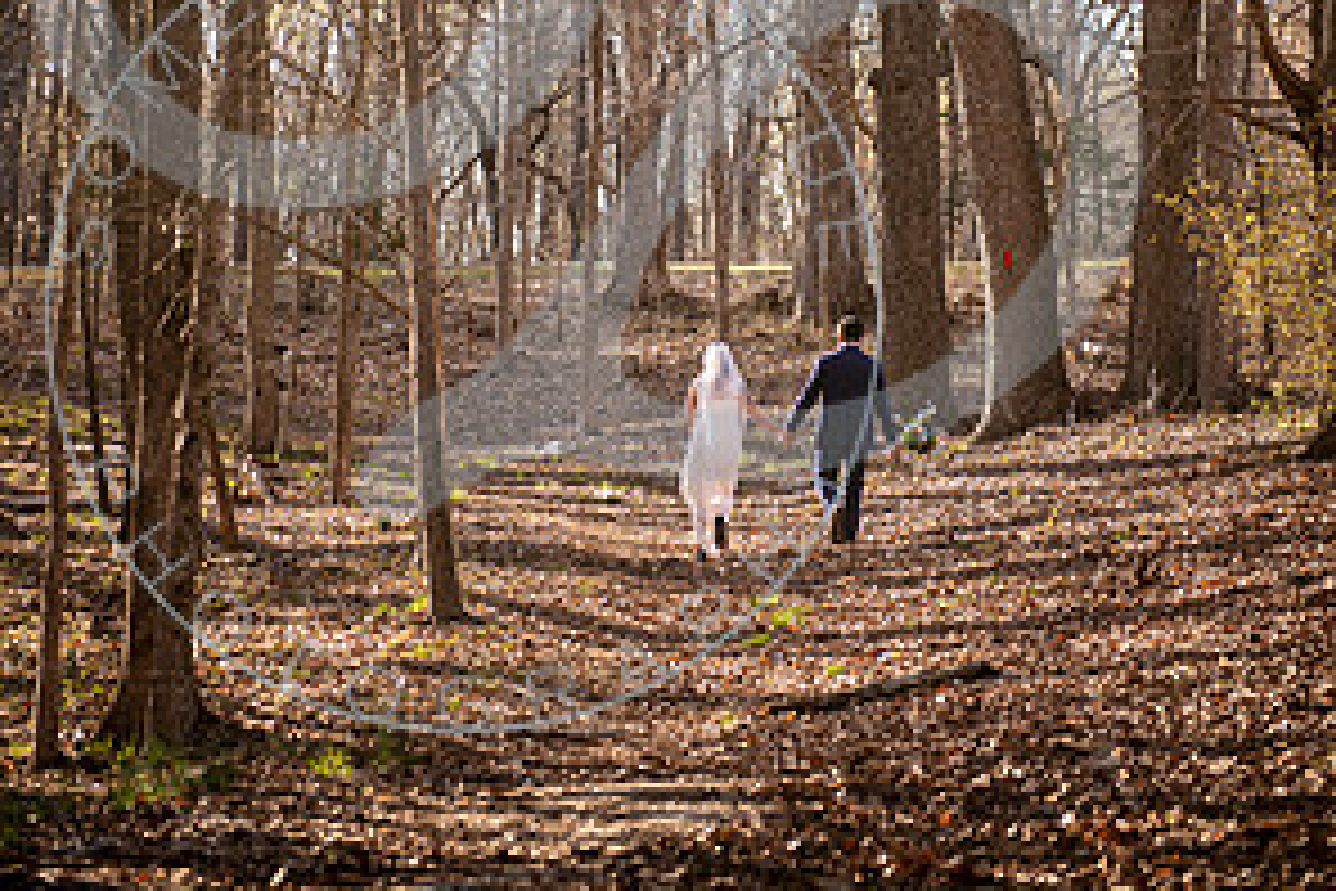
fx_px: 3933
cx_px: 666
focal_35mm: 106
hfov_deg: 19.3
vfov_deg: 12.7
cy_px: -27
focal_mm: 70
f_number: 2.8
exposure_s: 1/125
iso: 100
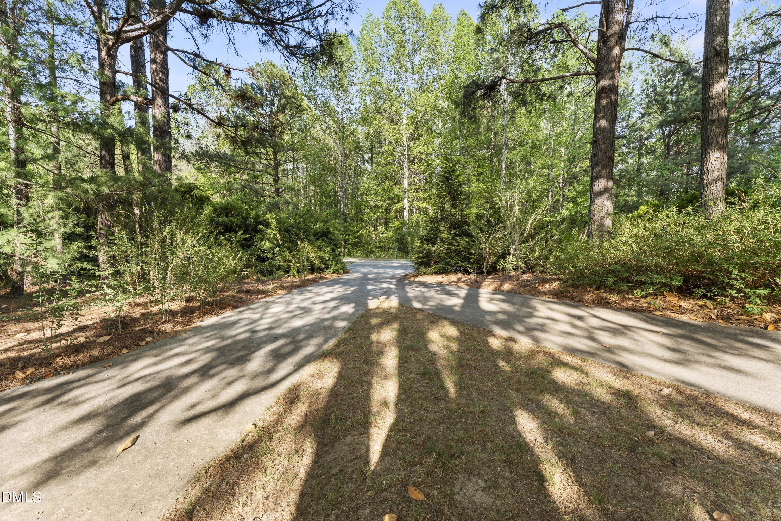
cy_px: 260
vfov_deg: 81.2
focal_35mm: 14
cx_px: 390
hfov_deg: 104.3
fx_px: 304
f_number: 8
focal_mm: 14
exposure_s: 1/50
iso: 100
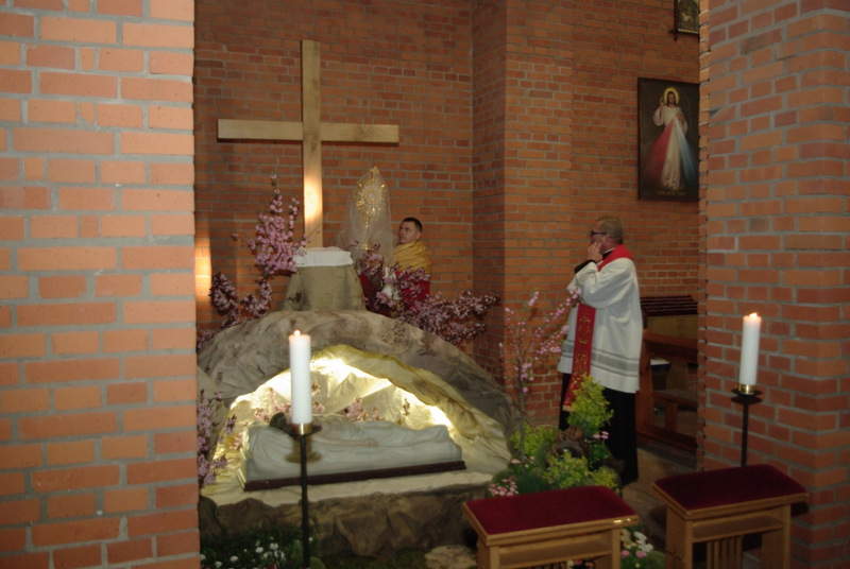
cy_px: 284
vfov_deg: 42.5
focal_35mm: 31
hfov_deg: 60.2
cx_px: 425
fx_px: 733
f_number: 4
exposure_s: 1/30
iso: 800
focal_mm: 21
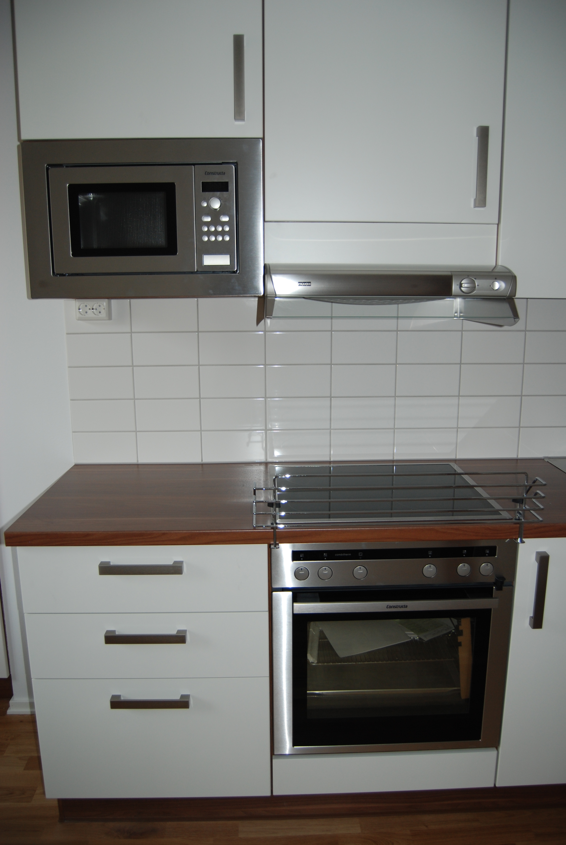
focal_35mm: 27
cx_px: 283
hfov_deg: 48.0
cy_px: 422
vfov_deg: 67.3
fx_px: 635
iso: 200
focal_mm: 18
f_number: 3.5
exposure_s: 1/60
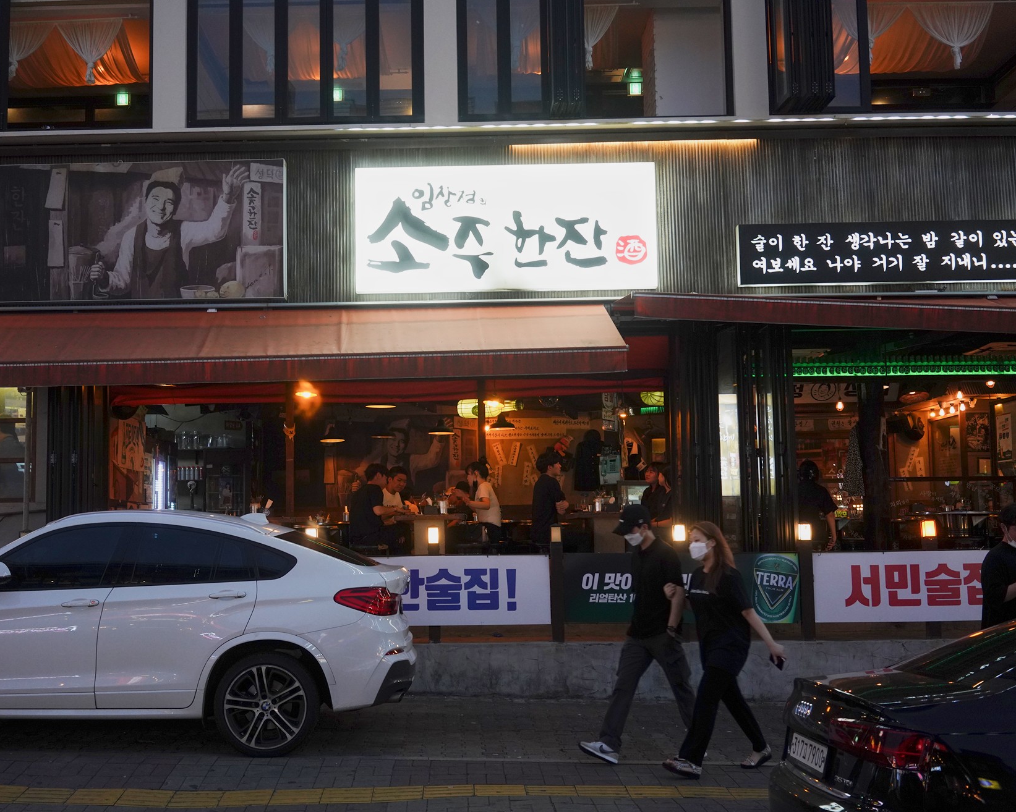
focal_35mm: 40
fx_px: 1203
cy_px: 409
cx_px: 423
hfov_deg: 45.6
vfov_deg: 37.3
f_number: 5
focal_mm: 35
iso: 1600
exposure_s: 1/100
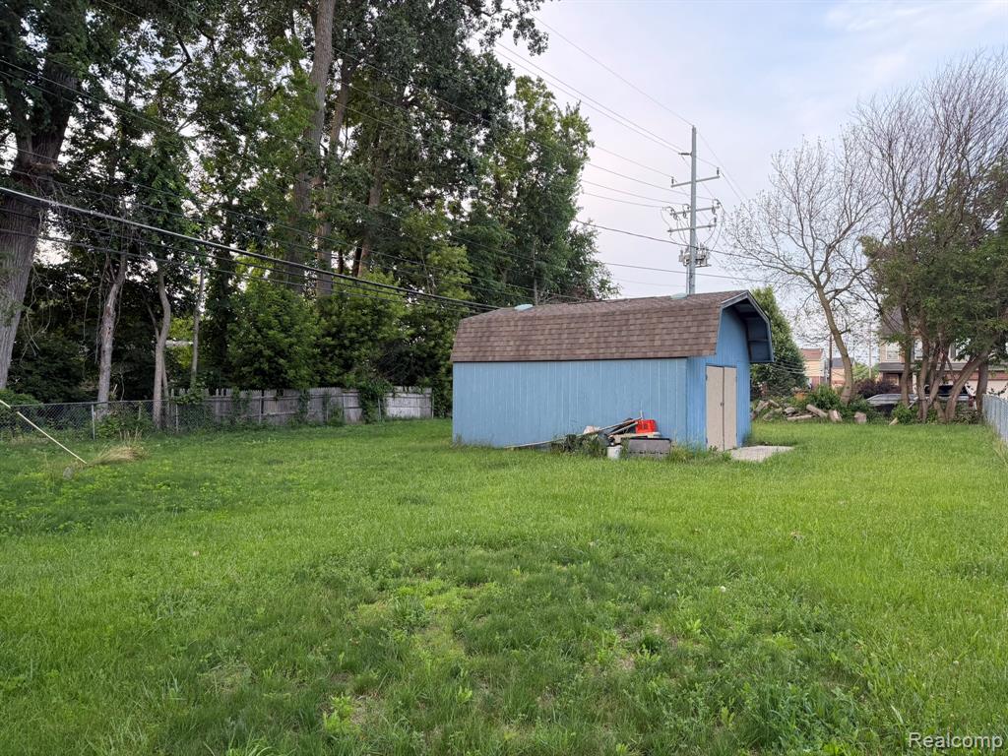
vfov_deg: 56.8
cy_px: 378
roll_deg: -0.4
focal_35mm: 24
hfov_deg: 71.6
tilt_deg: +1.2
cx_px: 504
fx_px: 699
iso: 80
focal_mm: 6.76
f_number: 1.78
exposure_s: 1/163
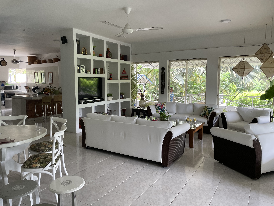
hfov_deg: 67.3
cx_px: 137
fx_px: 206
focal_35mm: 26
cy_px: 103
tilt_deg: -6.1
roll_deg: +0.4
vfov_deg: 53.1
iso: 125
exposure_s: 1/121
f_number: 1.6
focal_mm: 4.2
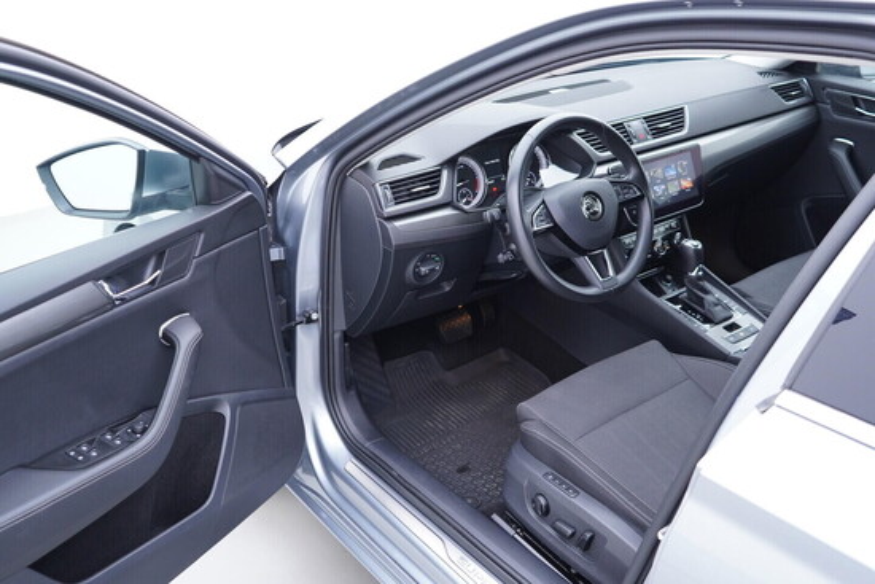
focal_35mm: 36
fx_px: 875
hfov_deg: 53.1
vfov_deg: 36.9
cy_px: 292
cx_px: 438
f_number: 2.8
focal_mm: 24
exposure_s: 1/40
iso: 250
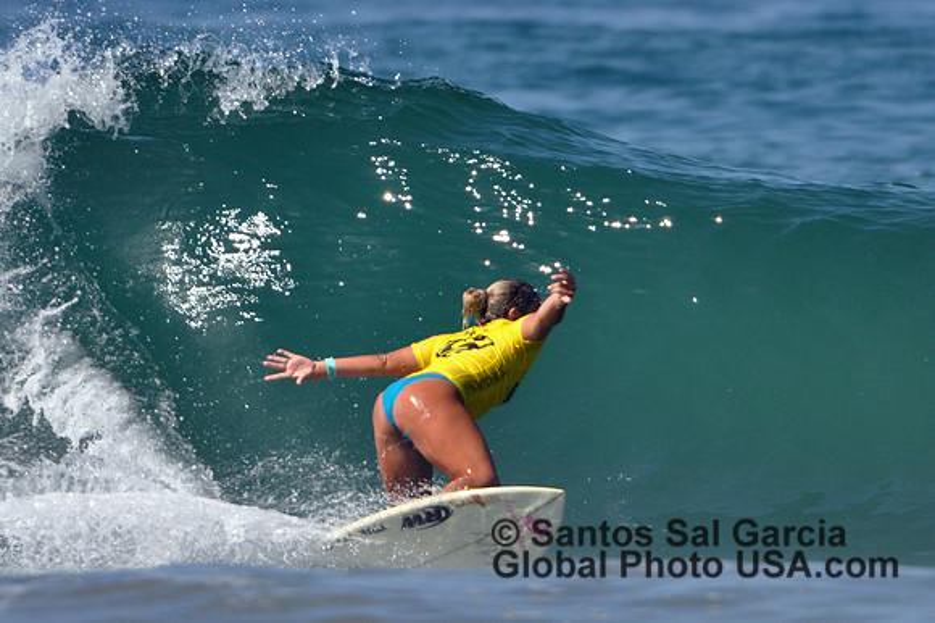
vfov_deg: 1.7
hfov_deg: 2.5
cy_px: 312
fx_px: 21414
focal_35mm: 825
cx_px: 468
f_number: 5.6
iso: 400
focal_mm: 550
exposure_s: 1/1600
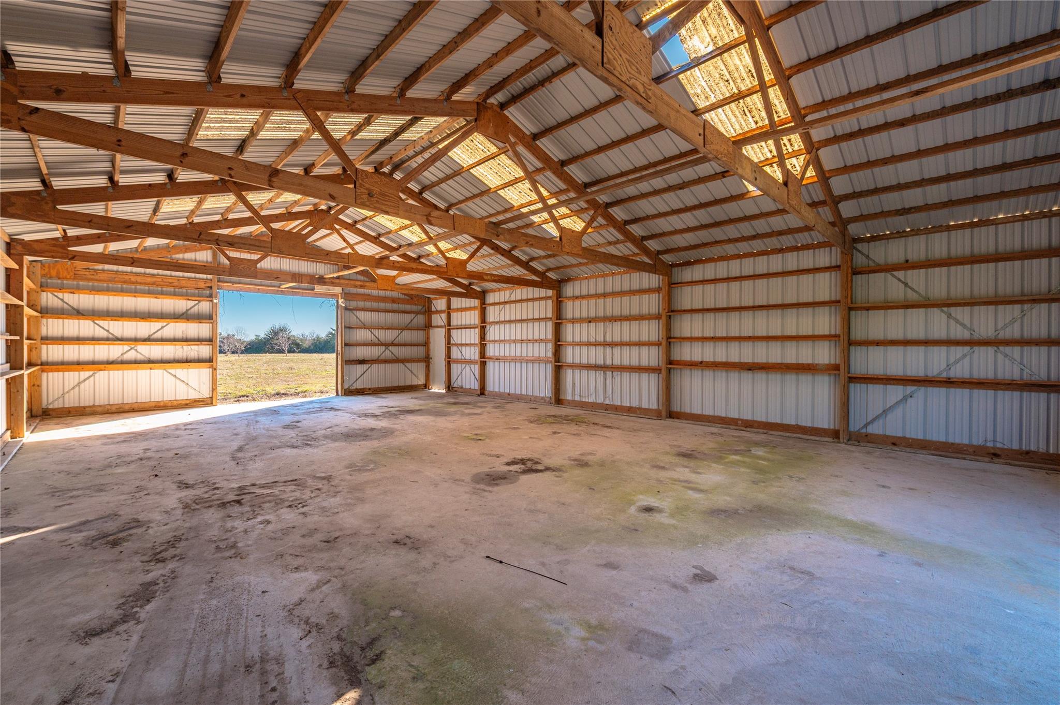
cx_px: 530
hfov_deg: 100.4
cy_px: 352
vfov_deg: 77.2
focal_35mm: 15
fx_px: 441
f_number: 8
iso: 320
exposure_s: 1/100
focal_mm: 15
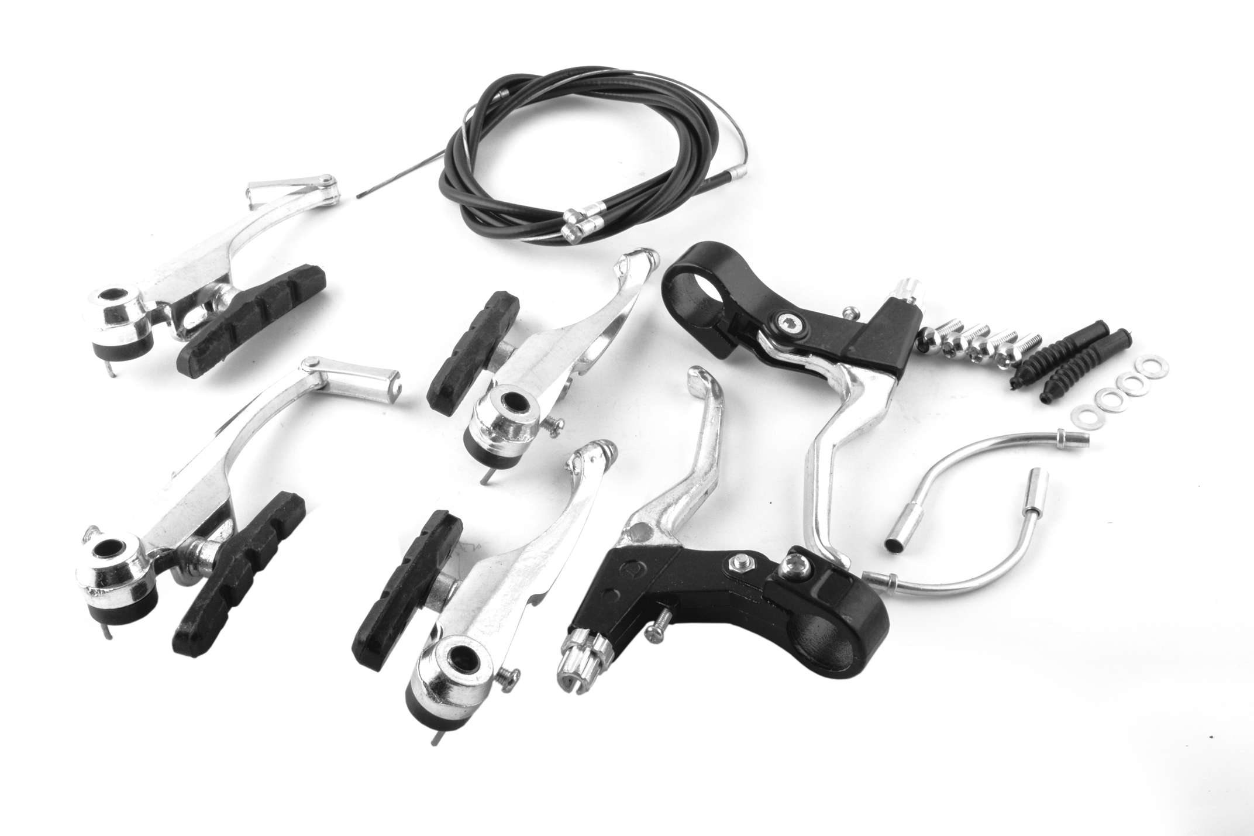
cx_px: 627
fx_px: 1672
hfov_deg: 41.1
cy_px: 418
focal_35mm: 48
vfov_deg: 28.1
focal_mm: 32
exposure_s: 1/200
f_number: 22
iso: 200
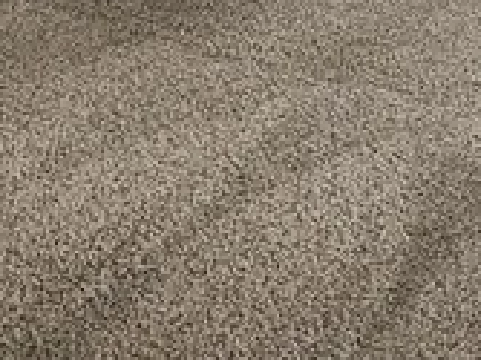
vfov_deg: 9.5
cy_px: -475
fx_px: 1958
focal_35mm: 141
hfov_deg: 14.0
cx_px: 349
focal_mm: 5.54
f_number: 1.8
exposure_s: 1/120
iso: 200
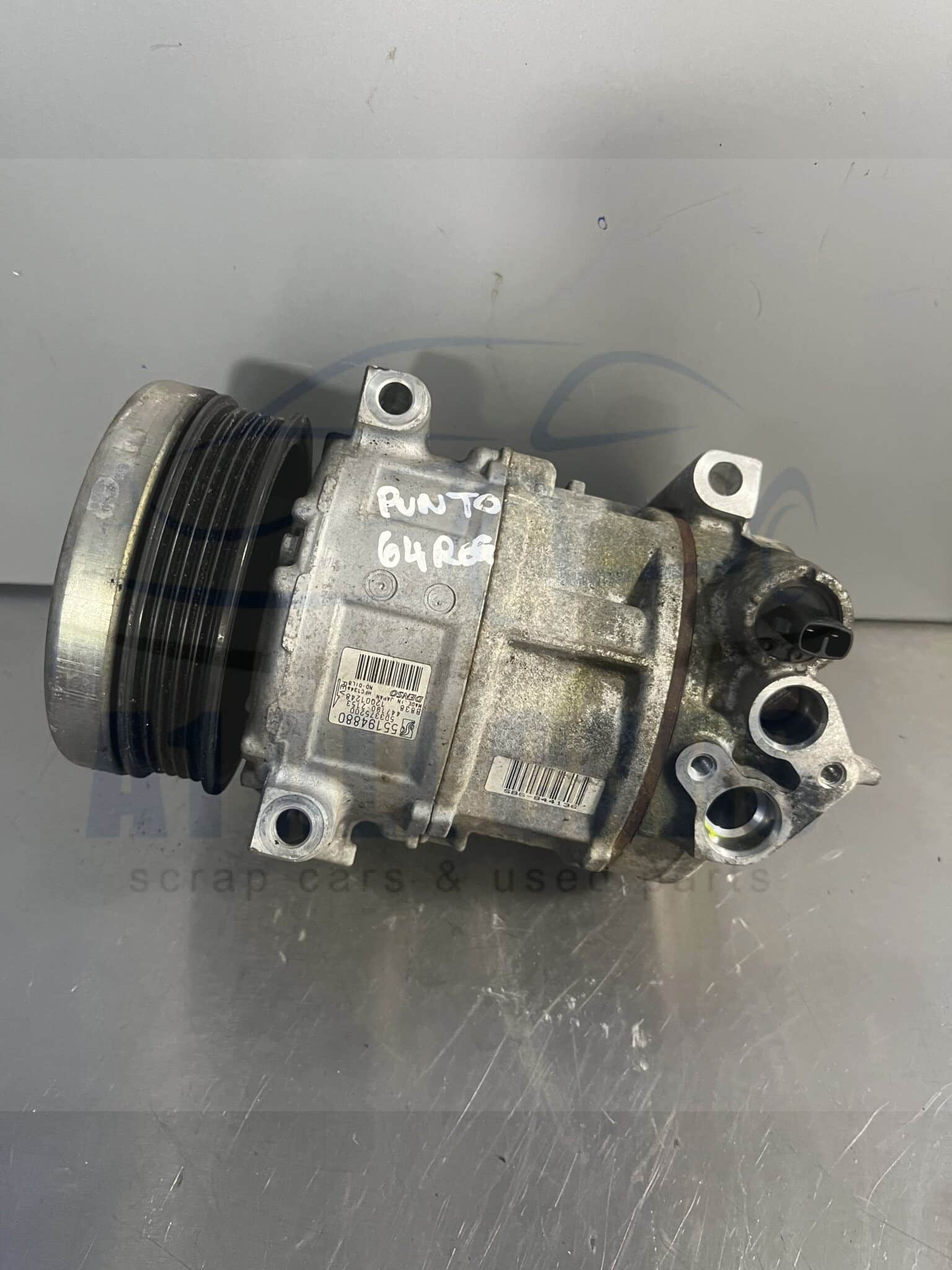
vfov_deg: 67.3
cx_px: 476
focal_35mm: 26
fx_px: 953
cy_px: 635
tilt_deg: -47.6
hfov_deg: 53.1
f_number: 1.6
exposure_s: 1/50
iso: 400
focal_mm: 5.1
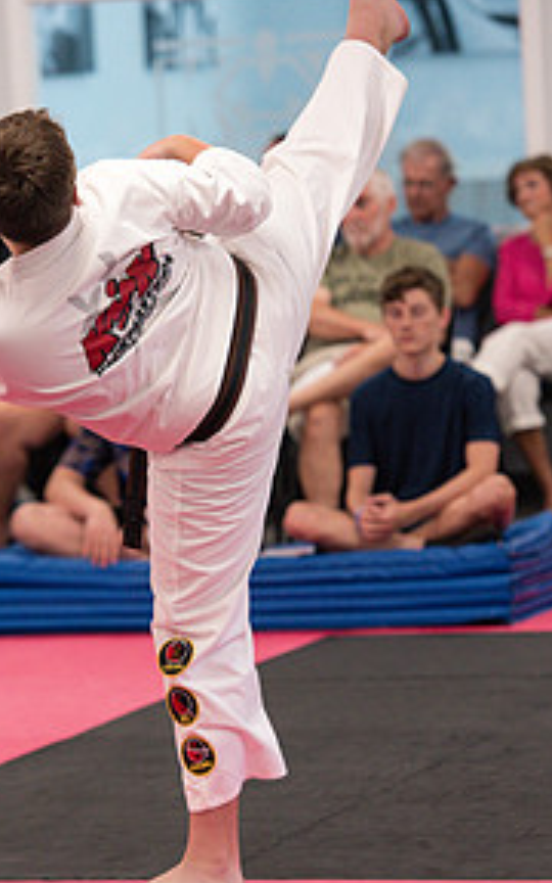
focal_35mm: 223
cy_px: 405
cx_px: 166
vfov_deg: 9.4
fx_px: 5368
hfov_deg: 5.9
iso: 1600
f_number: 3.5
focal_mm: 140
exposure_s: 1/400
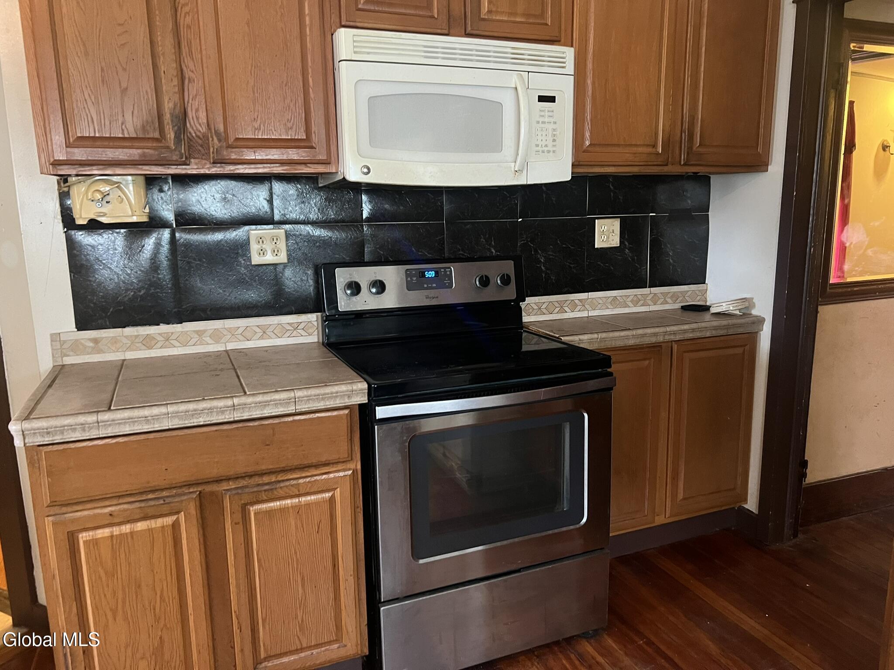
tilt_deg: -10.8
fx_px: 671
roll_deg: +0.9
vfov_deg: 53.1
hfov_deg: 67.3
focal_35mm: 26
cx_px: 447
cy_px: 335
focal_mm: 5.7
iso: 500
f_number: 1.5
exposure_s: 1/30
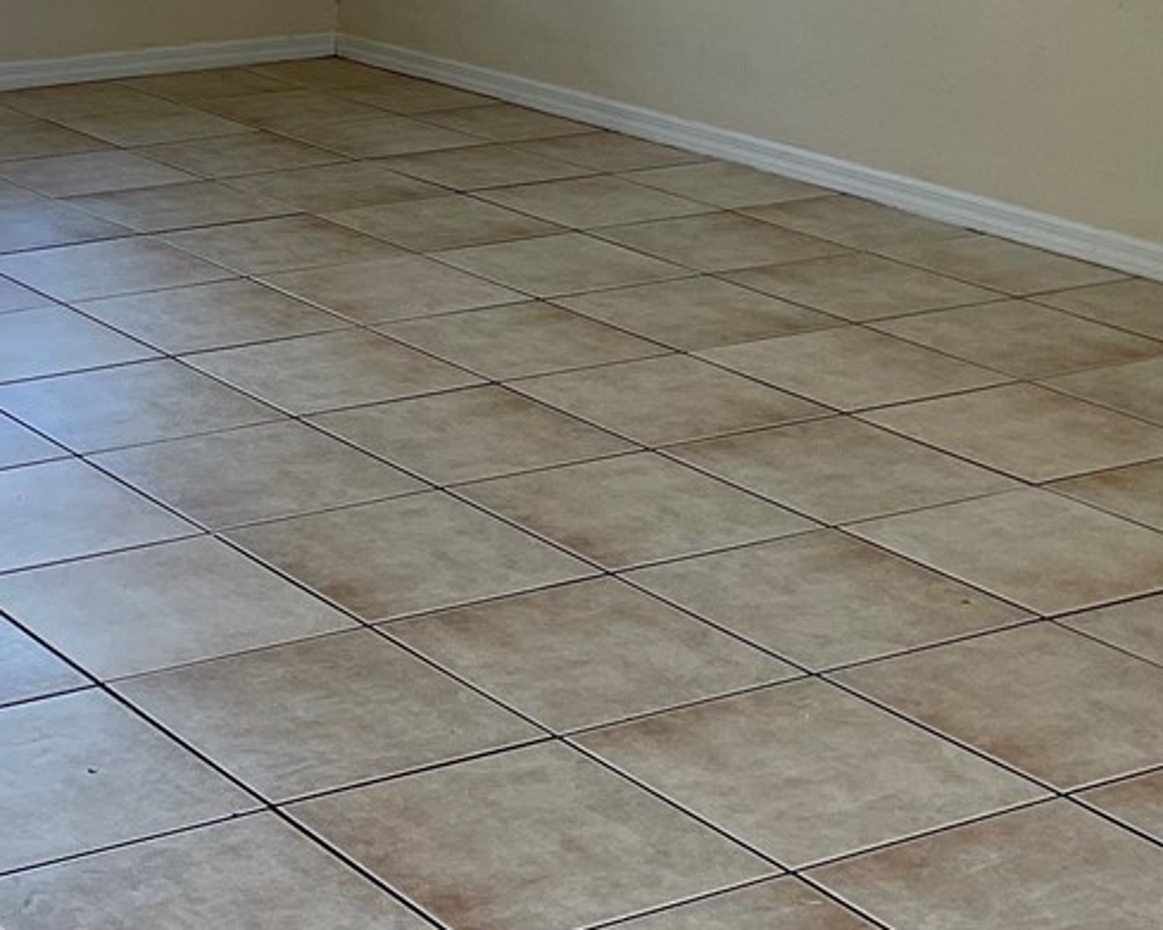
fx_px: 2856
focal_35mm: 83
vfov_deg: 17.3
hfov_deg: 22.3
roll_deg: +0.6
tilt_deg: -3.2
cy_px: -285
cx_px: 69
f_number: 1.6
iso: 80
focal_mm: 4.2
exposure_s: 1/120
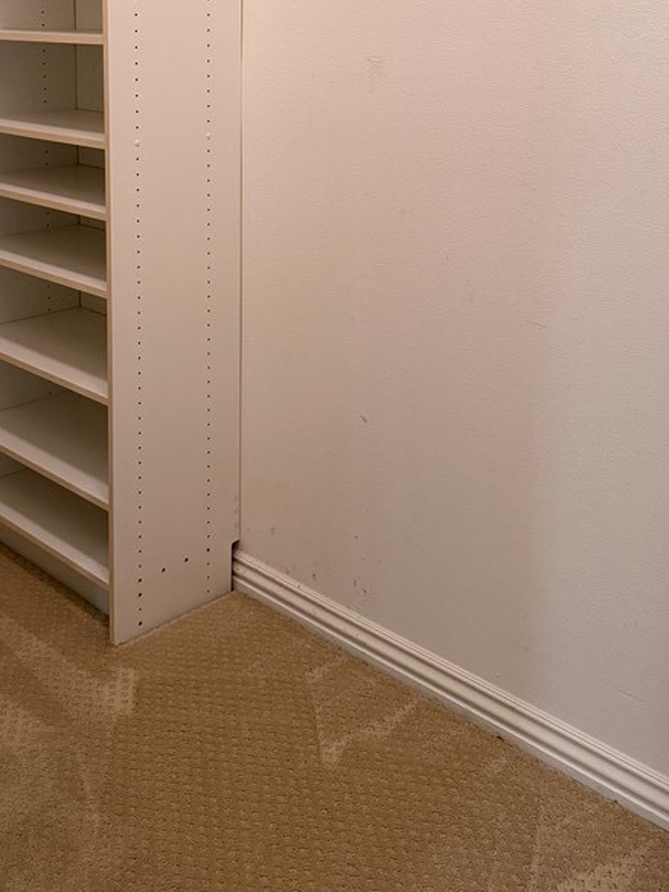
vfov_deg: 42.5
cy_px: 163
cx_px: 230
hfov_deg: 34.1
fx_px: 1082
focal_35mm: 42
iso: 250
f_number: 1.78
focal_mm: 6.76
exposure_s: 1/60
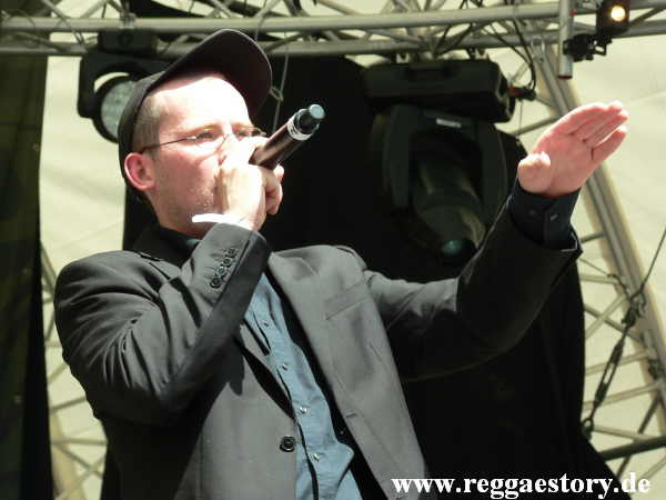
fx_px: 3694
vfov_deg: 7.7
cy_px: 250
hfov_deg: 10.3
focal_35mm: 192
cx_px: 333
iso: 64
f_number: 4
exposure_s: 1/125
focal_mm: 32.9
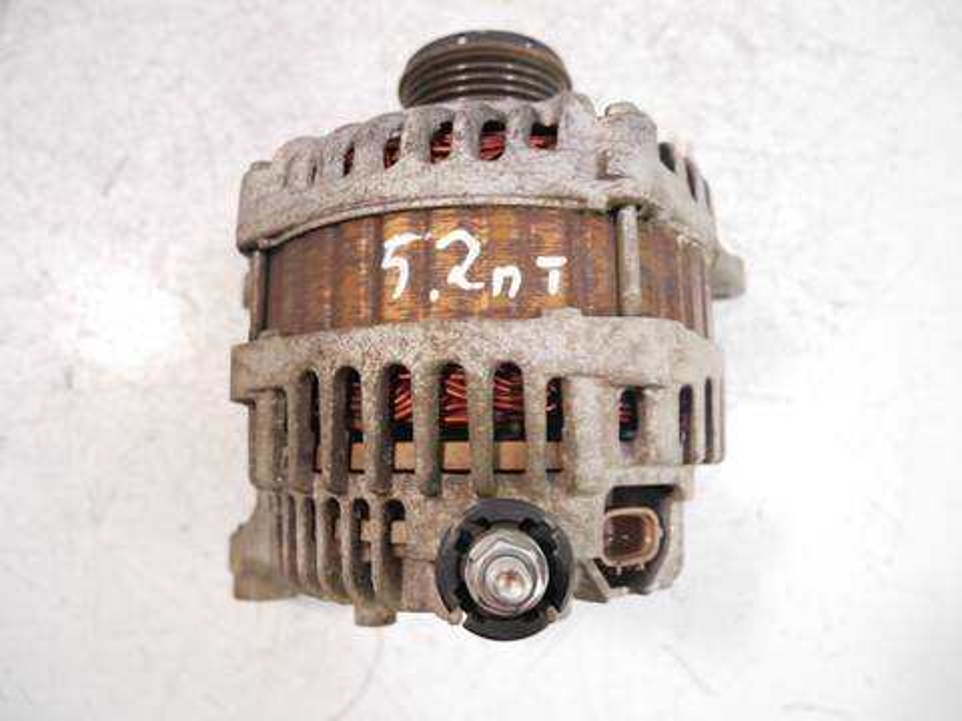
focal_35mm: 26
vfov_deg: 53.1
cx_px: 481
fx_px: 723
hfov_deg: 67.3
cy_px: 360
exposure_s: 1/60
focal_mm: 13
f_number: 3.5
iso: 1250
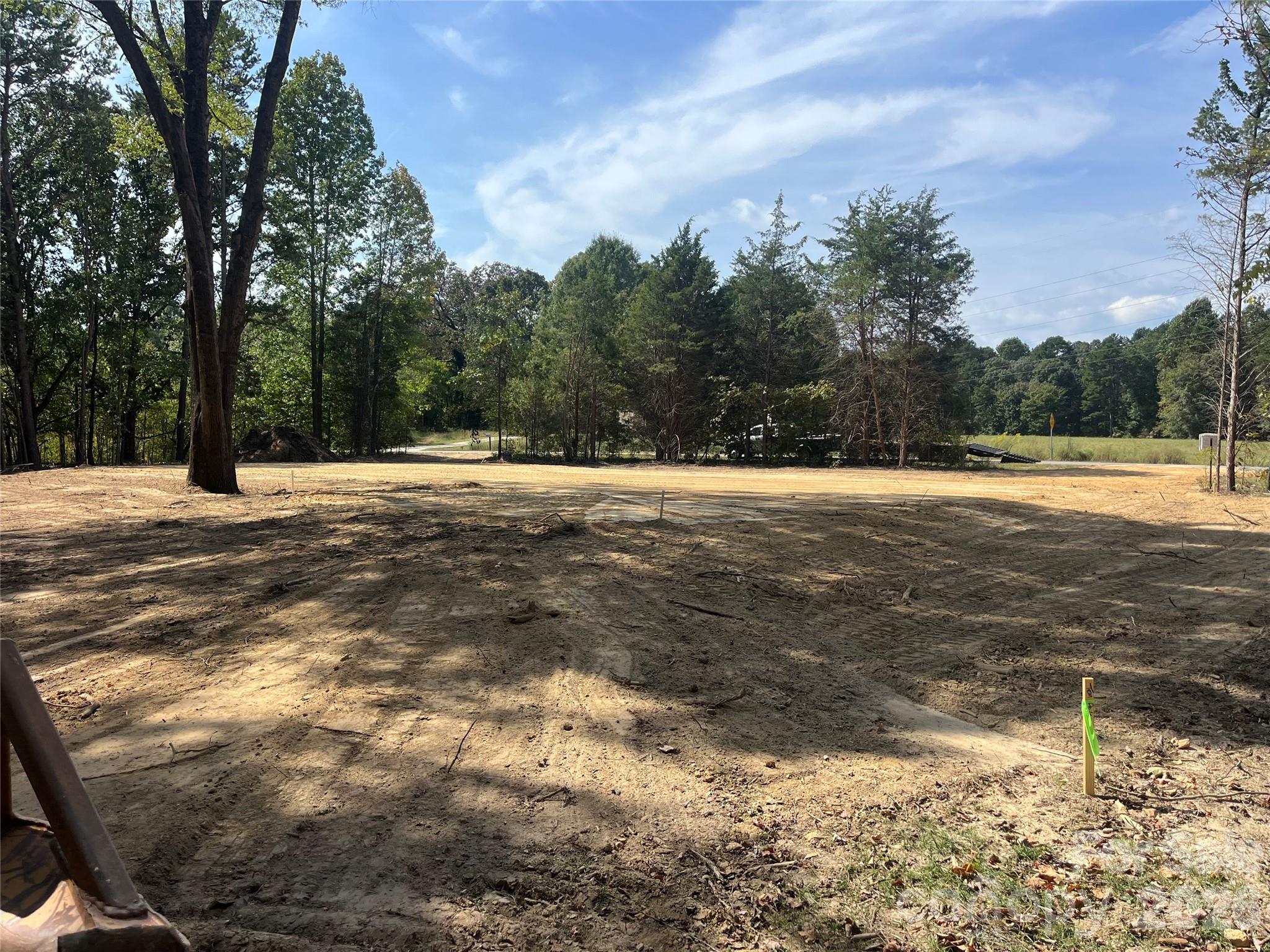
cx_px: 635
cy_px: 476
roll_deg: -0.7
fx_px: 954
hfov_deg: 67.3
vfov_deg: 53.1
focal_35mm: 26
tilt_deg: -1.7
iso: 50
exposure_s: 1/3049
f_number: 1.6
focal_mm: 5.1
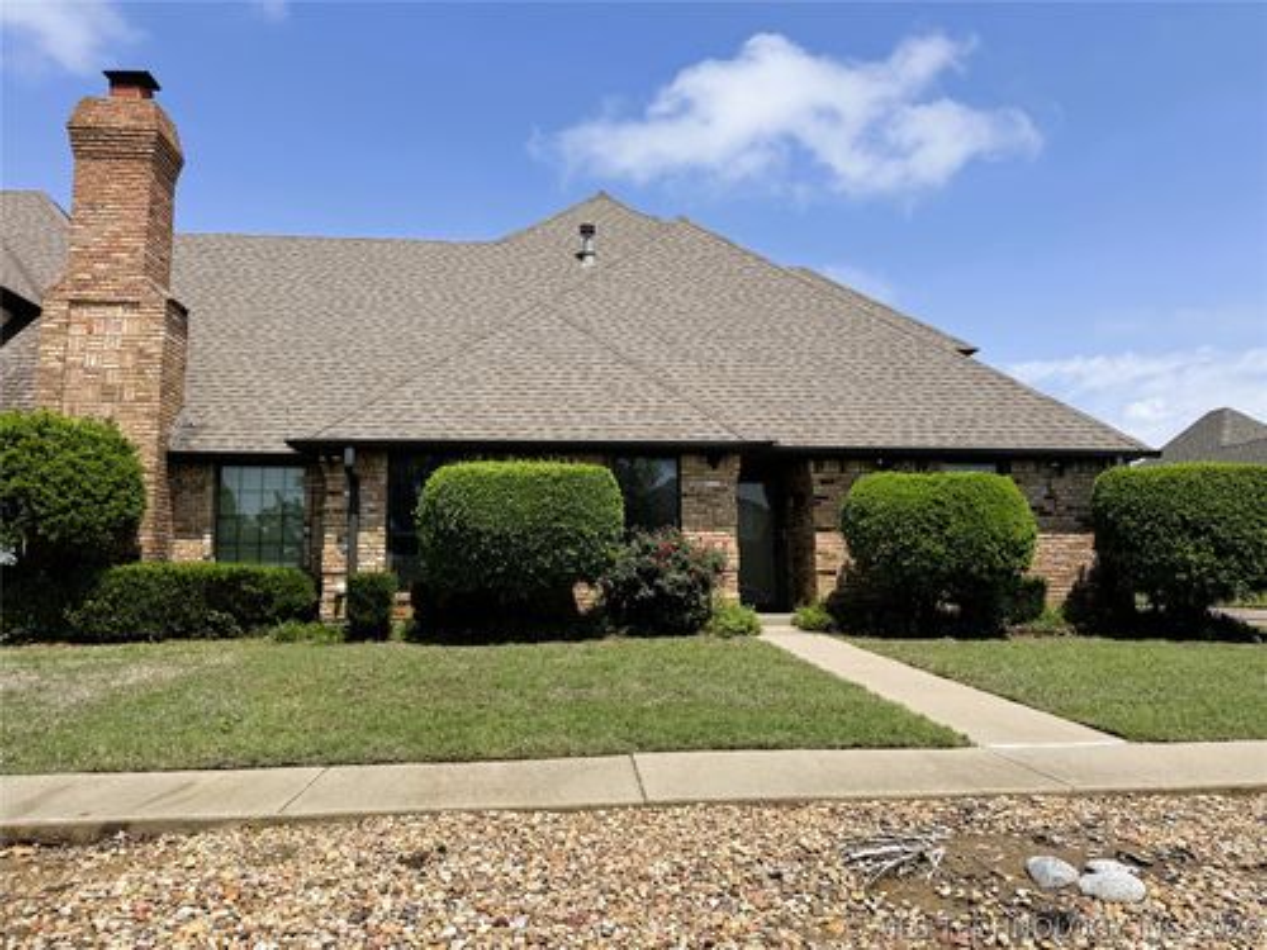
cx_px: 634
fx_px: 878
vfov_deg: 56.8
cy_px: 475
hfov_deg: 71.6
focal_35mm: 24
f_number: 1.78
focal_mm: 6.76
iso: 80
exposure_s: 1/5348
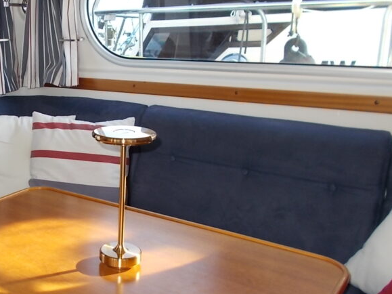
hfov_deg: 39.5
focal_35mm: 46
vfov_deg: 31.5
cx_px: 73
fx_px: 521
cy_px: 149
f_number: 3.2
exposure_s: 1/100
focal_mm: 4.6
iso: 80
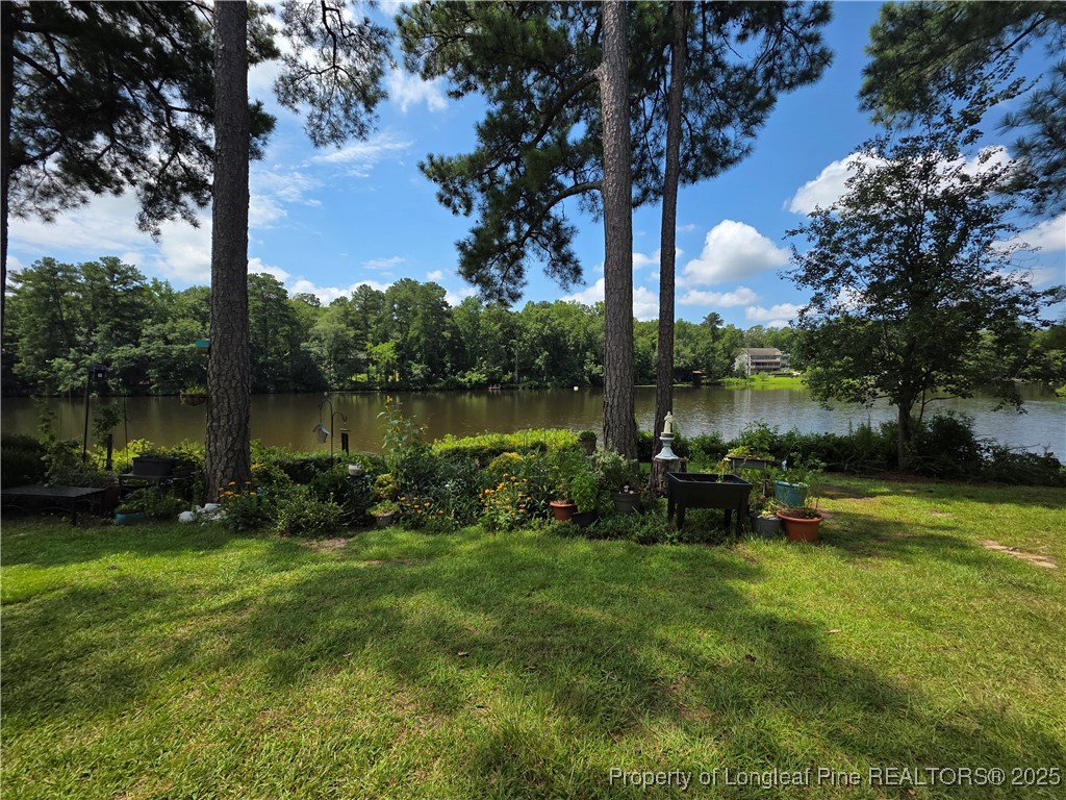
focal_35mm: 13
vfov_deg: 89.9
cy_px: 400
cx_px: 533
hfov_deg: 106.2
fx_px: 400
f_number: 1.9
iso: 40
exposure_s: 1/2016
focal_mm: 2.2
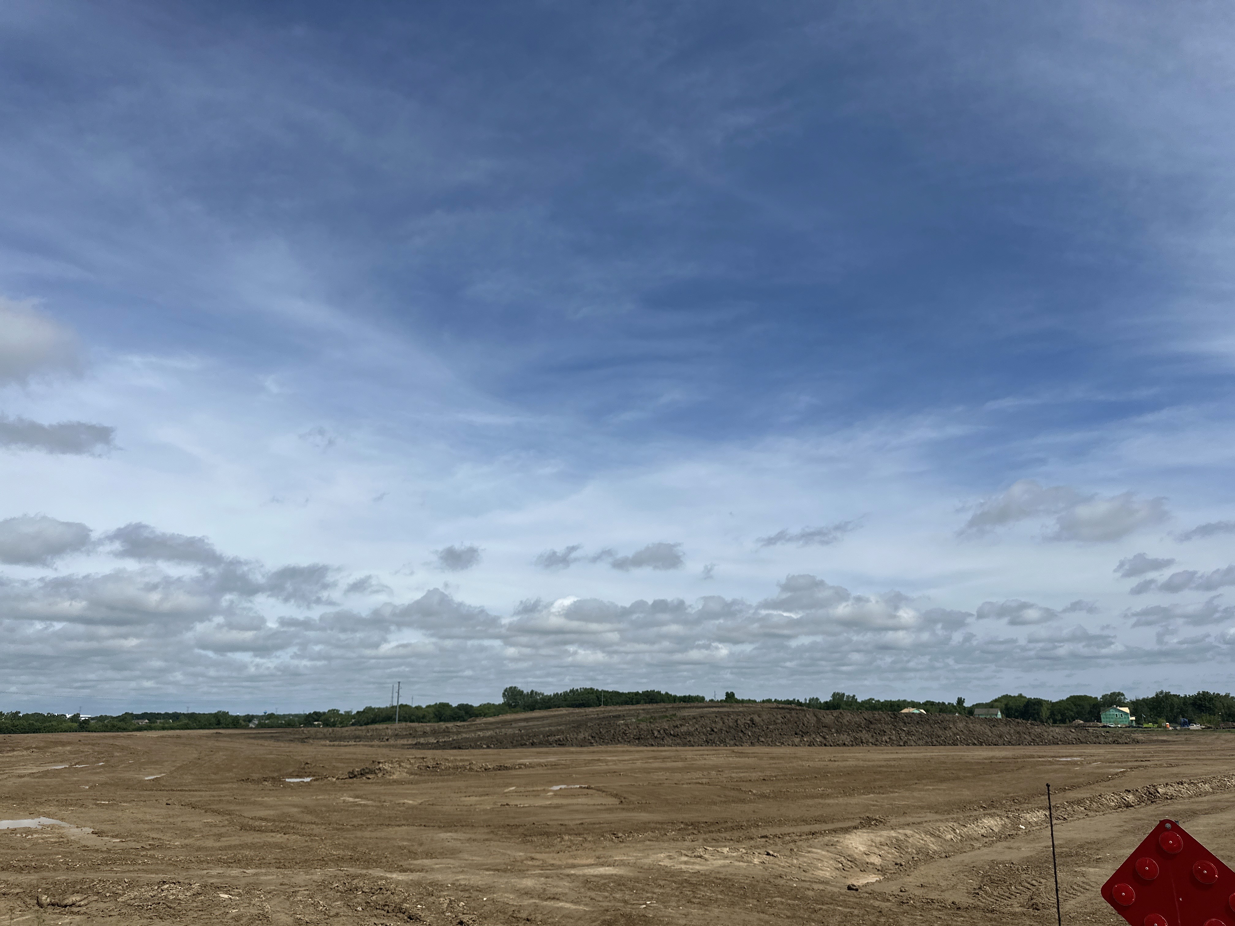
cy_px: 463
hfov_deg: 71.6
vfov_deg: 56.8
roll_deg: -1.4
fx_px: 856
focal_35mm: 24
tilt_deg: +16.2
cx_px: 618
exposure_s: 1/9709
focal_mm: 6.86
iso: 80
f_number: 1.78
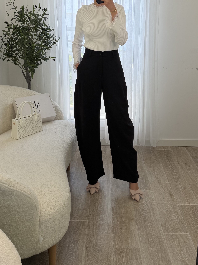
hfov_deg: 56.8
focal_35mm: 24
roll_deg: -1.6
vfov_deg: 71.6
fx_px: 183
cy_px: 132
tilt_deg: -22.7
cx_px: 99
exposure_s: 1/224
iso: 64
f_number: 1.78
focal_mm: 6.76
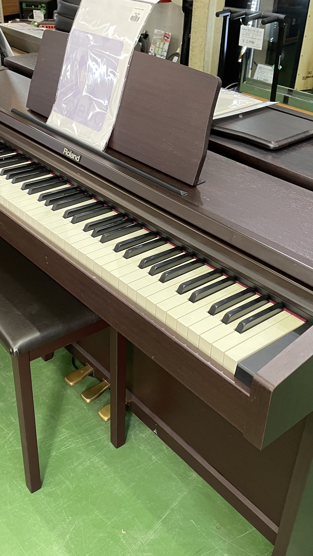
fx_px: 561
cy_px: 277
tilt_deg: -33.9
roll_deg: +0.2
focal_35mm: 38
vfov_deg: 52.8
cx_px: 110
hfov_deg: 31.0
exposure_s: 1/50
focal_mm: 4.2
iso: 250
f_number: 1.6
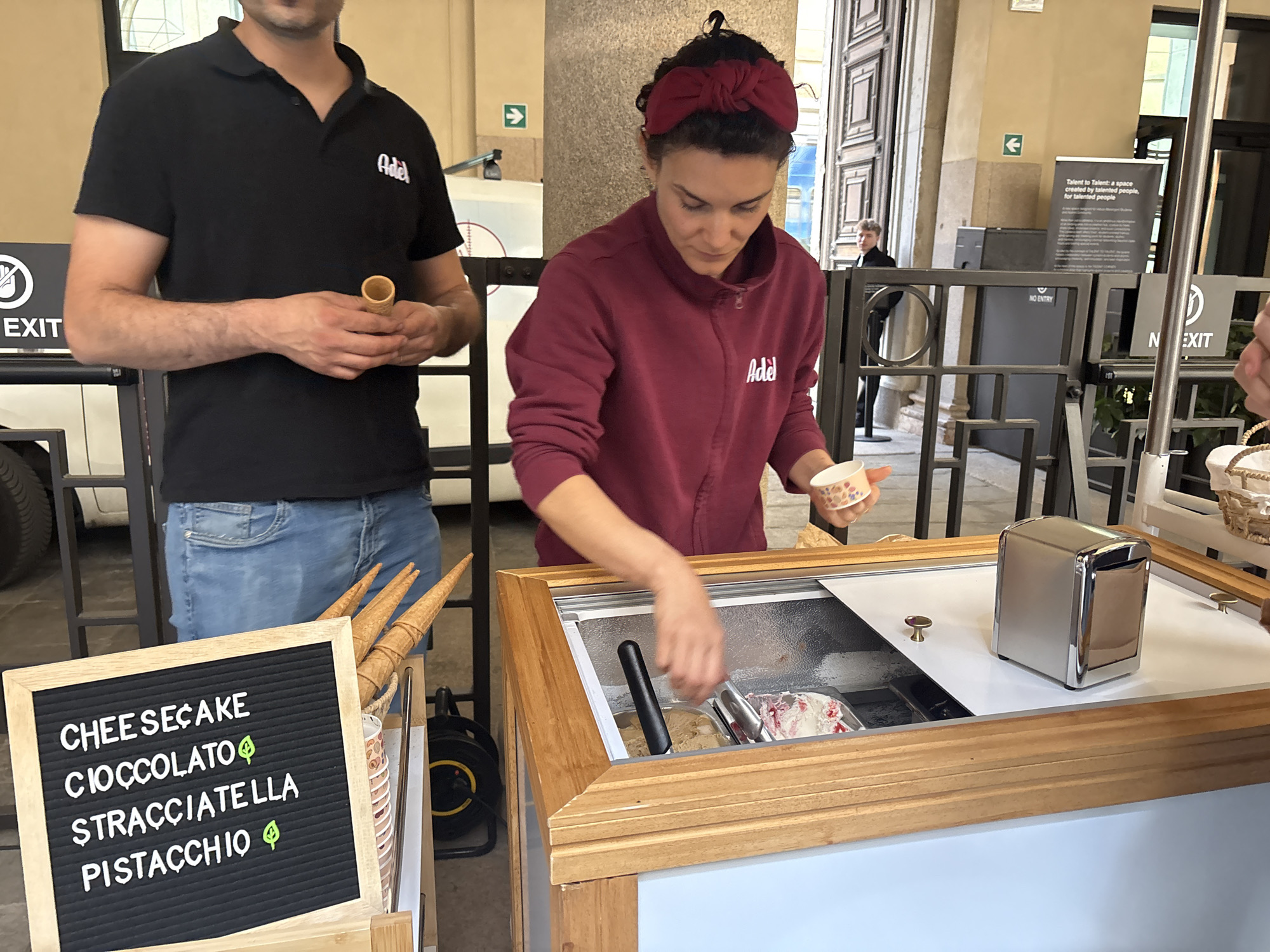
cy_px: 476
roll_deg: -2.0
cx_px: 635
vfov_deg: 53.1
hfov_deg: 67.3
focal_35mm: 26
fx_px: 954
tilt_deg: -12.0
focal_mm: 5.96
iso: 320
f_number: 1.6
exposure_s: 1/60
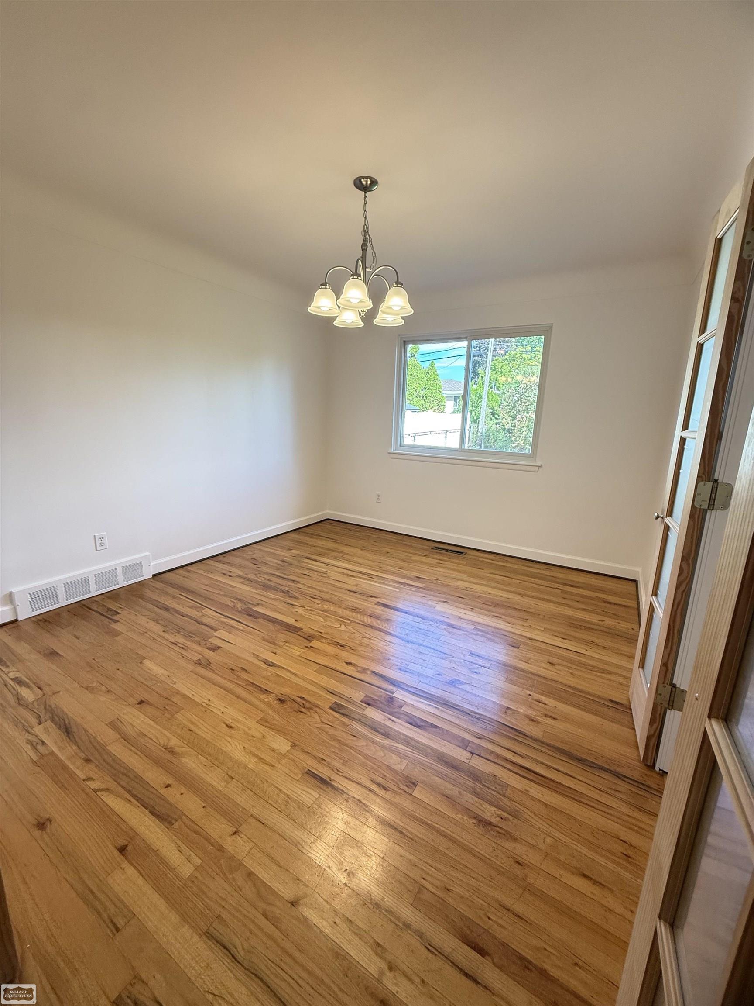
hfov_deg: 85.7
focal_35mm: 14
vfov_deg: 102.1
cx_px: 377
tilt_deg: -11.8
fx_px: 407
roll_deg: -1.8
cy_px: 503
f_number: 2.2
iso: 250
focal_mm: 2.22
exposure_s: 1/120
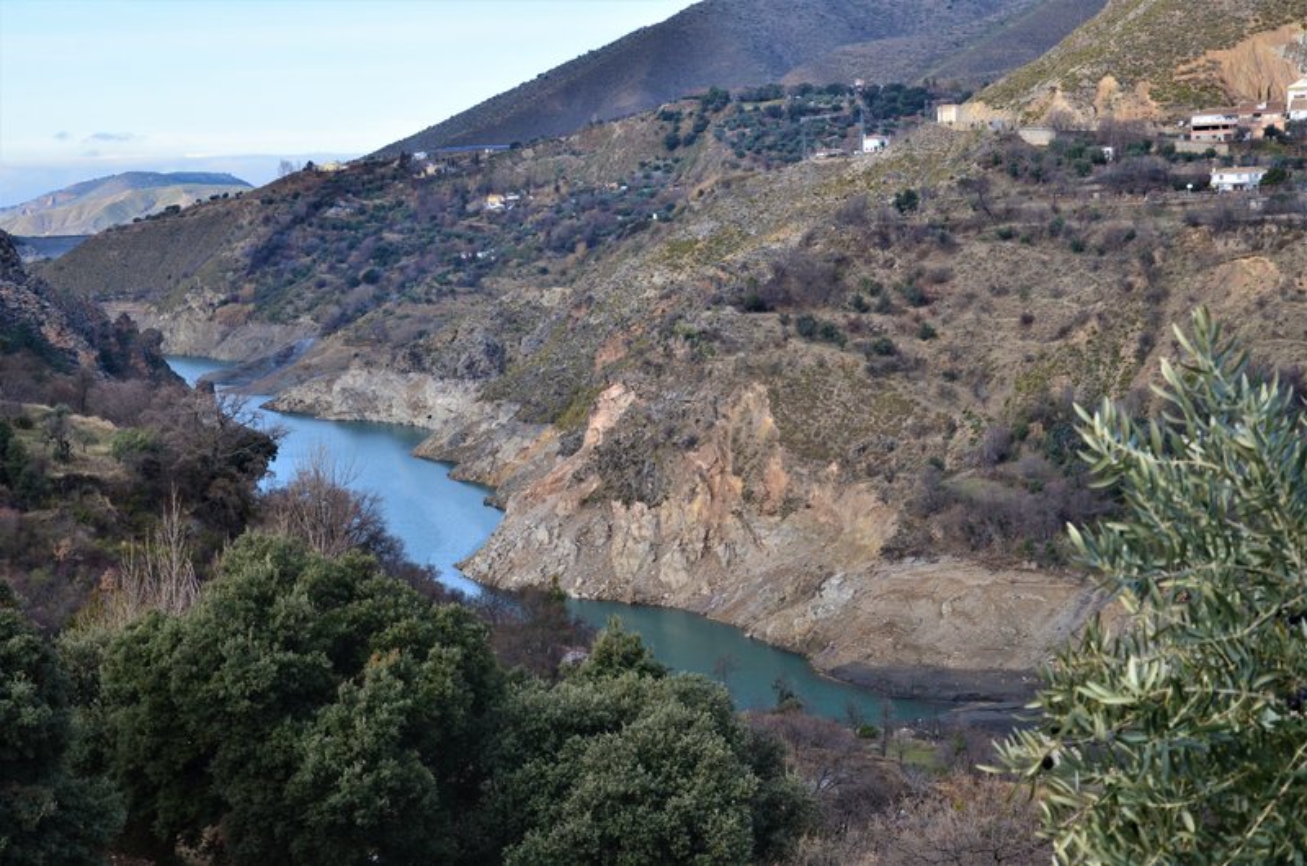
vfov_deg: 18.1
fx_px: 2717
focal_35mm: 75
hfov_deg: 27.0
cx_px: 654
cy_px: 433
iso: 400
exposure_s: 1/400
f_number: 11
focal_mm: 50
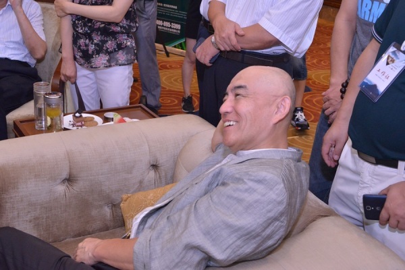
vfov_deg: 29.9
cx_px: 202
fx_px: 506
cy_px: 135
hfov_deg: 43.6
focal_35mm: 45
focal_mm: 45
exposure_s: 1/60
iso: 4000
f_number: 10
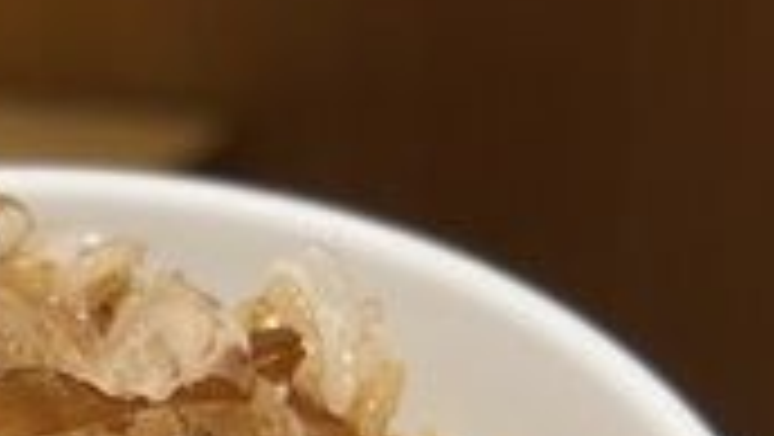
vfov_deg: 8.8
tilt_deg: -35.1
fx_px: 2649
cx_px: -178
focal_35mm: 129
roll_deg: +8.6
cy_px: 942
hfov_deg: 15.9
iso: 100
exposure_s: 1/60
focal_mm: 5.1
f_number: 1.6
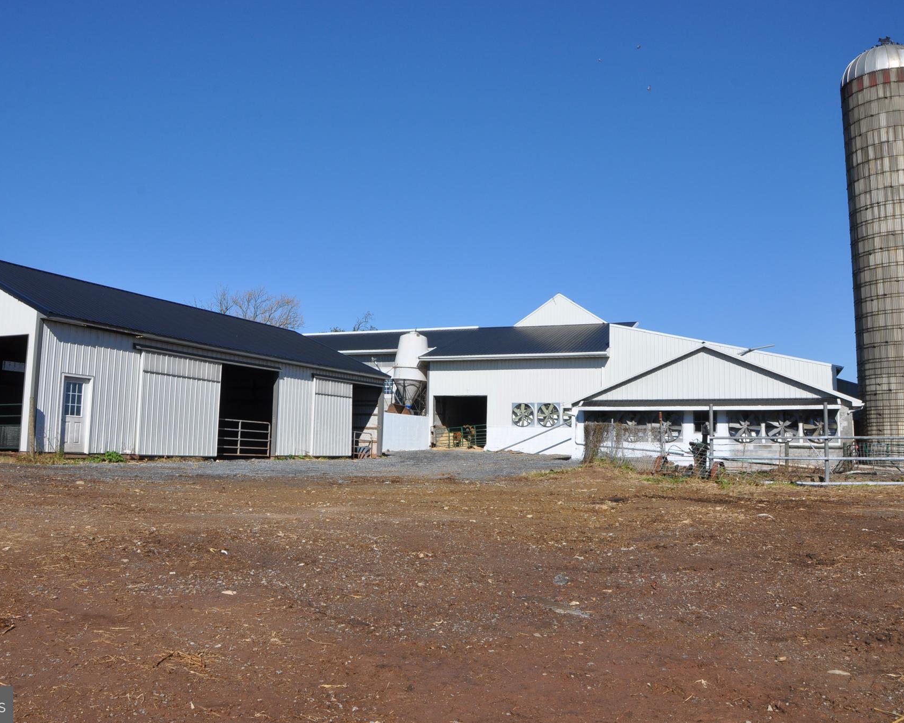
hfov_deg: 27.9
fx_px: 1819
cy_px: 362
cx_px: 442
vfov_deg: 22.5
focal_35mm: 68
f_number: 14
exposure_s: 1/200
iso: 200
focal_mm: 40
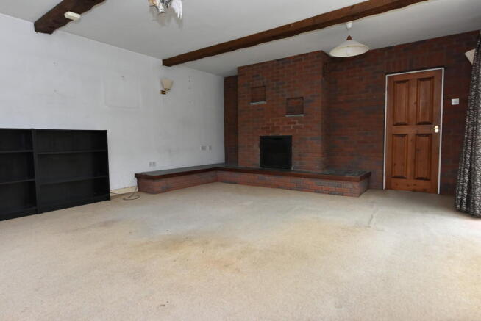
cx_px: 240
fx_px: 267
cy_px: 160
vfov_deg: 62.0
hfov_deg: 83.9
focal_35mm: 20
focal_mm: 20
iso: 3200
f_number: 9
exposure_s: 1/250
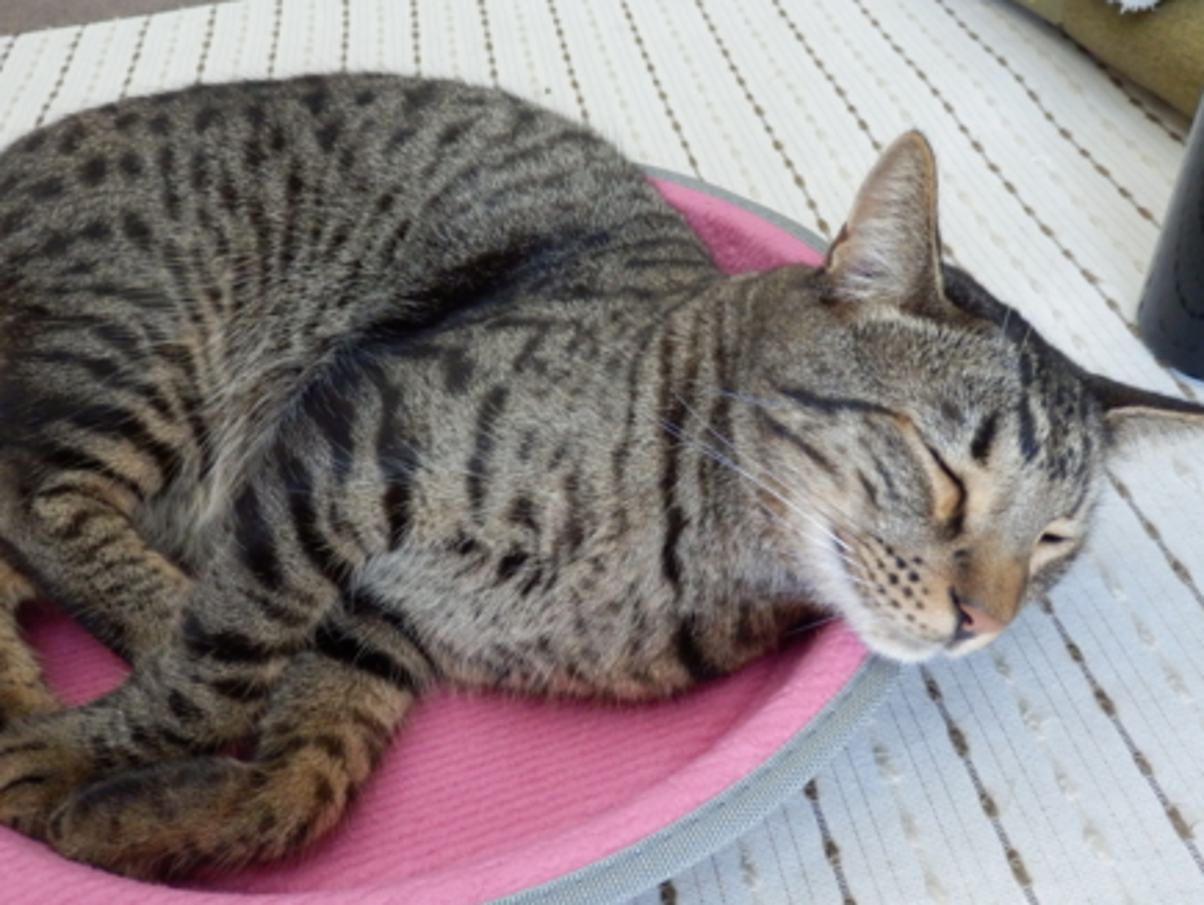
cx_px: 584
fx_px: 1079
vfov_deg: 45.5
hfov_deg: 58.3
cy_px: 440
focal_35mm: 31
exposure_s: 1/30
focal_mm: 5.5
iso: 800
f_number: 3.3
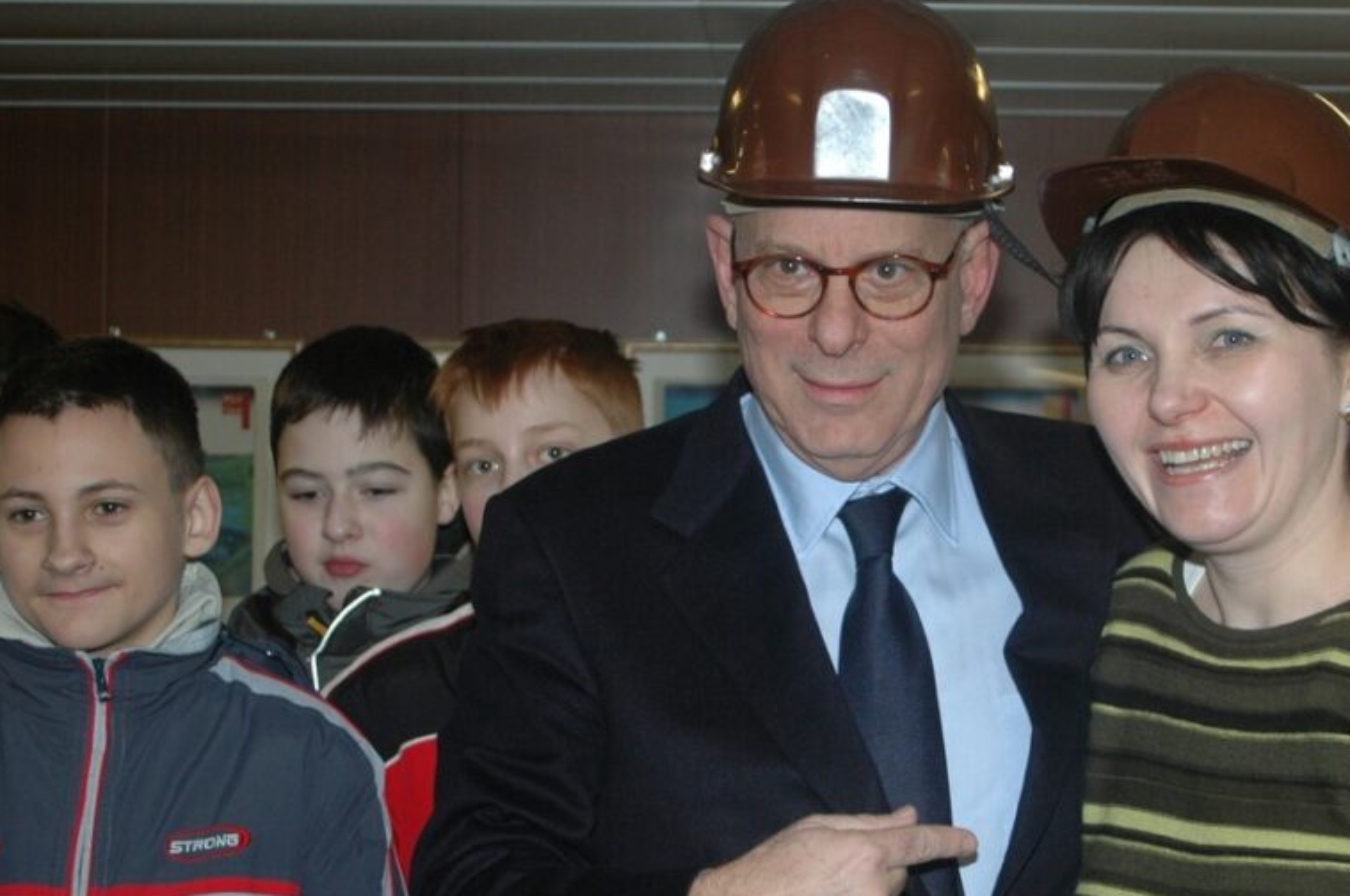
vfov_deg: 16.8
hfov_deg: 25.0
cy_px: 511
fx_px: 3034
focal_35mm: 81
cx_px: 848
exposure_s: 1/60
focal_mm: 40
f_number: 5.6
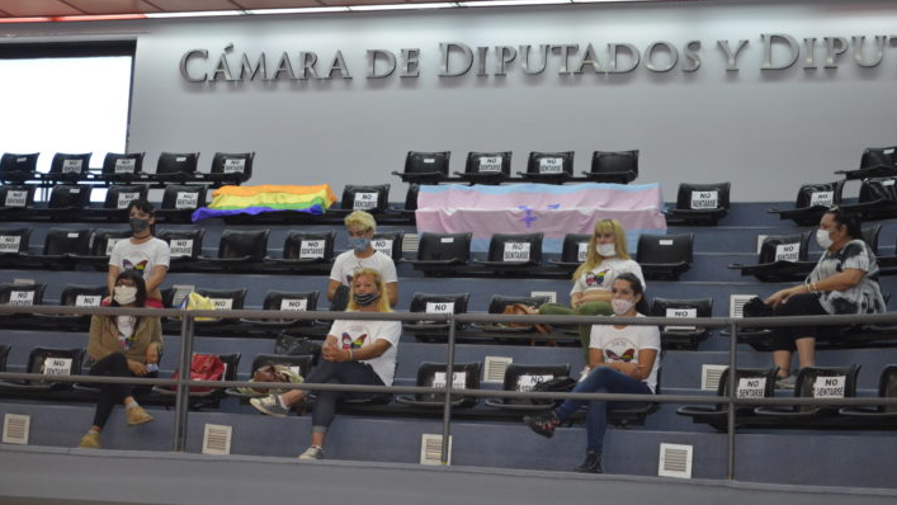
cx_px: 414
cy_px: 249
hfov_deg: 28.2
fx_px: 1784
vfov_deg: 16.1
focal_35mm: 75
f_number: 5.3
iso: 1250
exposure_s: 1/60
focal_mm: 44
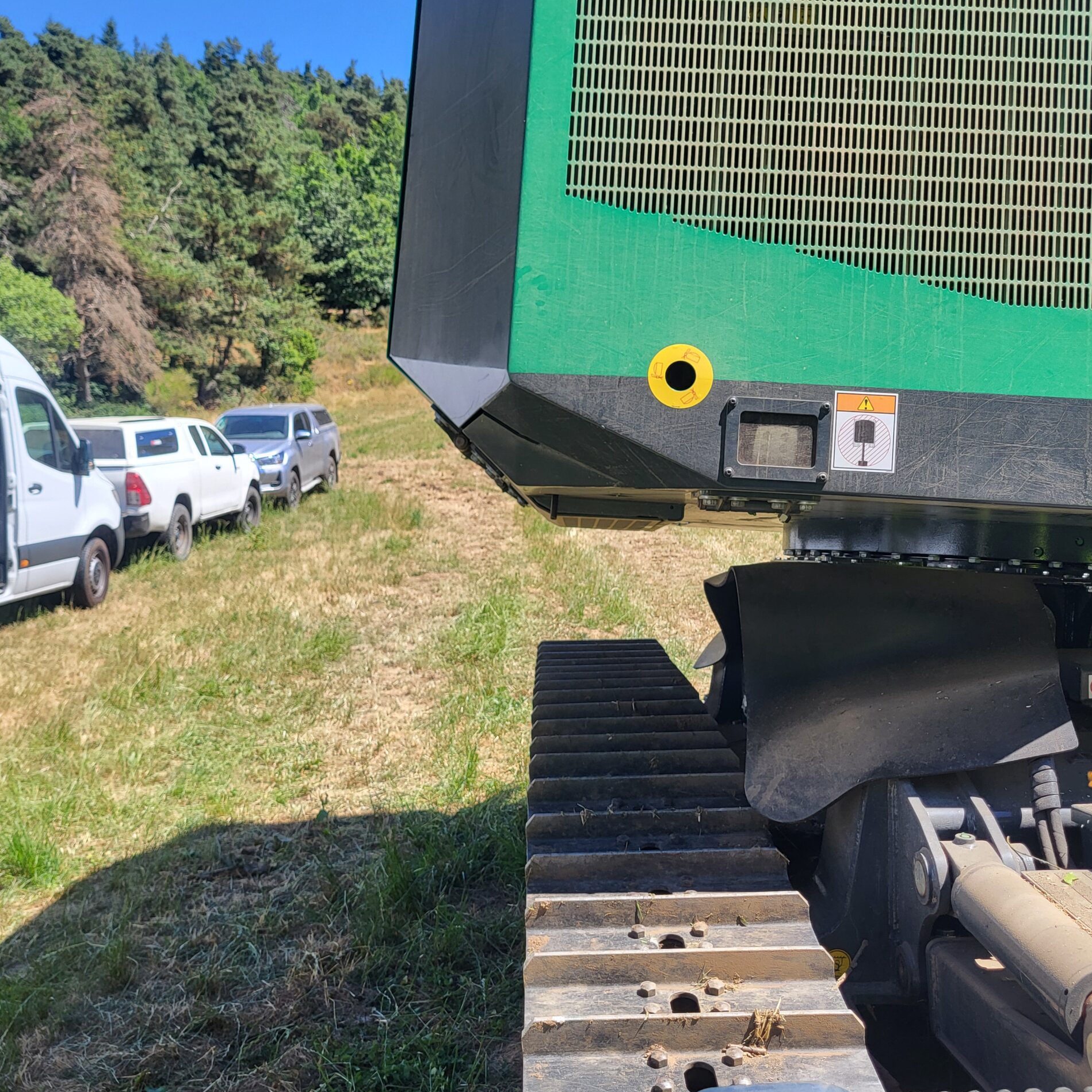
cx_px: 543
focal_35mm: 31
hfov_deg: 52.5
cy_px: 524
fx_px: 1106
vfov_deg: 52.5
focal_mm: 5.4
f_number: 1.8
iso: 40
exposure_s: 1/952
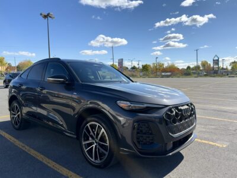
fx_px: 164
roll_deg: +0.6
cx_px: 118
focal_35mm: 24
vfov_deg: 56.8
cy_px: 89
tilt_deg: -1.1
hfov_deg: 71.6
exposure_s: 1/5714
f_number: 1.78
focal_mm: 6.76
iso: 80
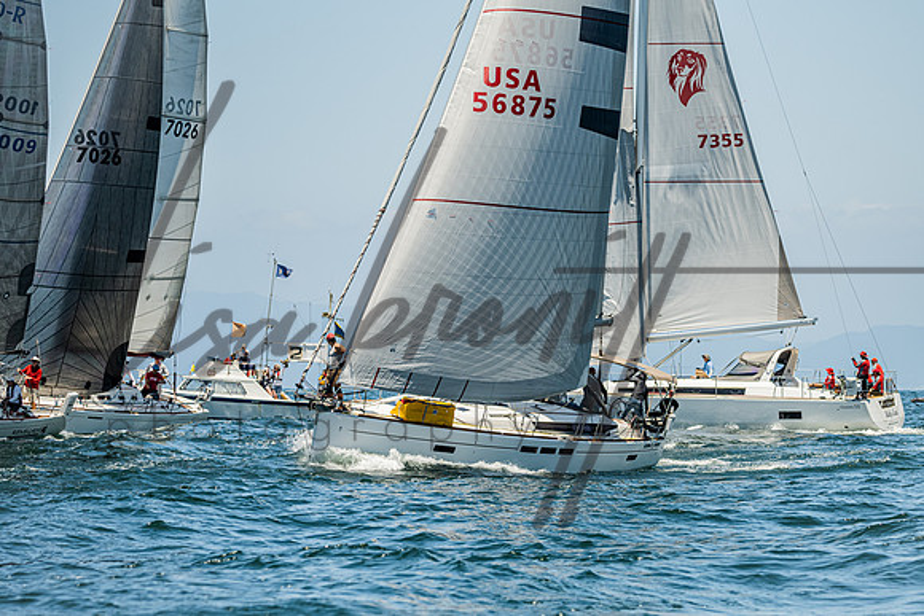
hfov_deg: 13.7
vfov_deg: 9.2
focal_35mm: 149
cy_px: 391
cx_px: 589
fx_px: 3829
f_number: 5.6
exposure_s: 1/1250
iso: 320
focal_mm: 115
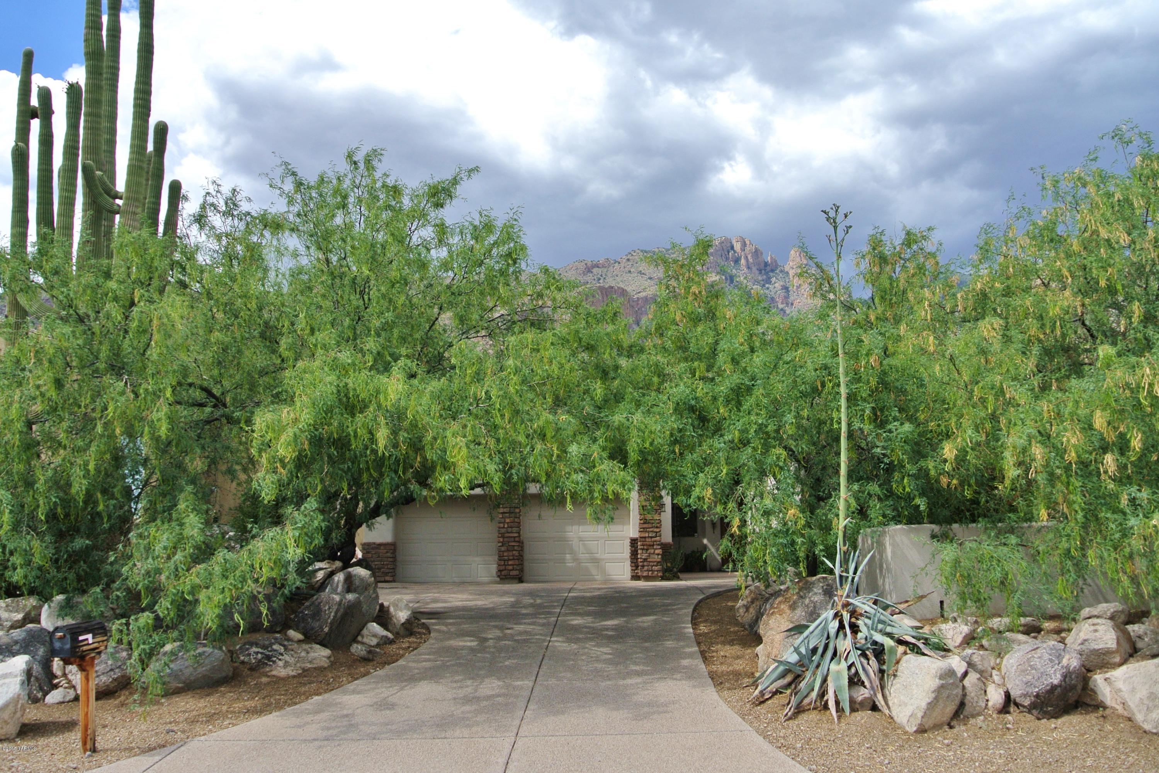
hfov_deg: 60.3
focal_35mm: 31
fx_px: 998
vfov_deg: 42.3
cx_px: 580
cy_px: 386
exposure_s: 1/800
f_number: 5
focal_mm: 11.8
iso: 100
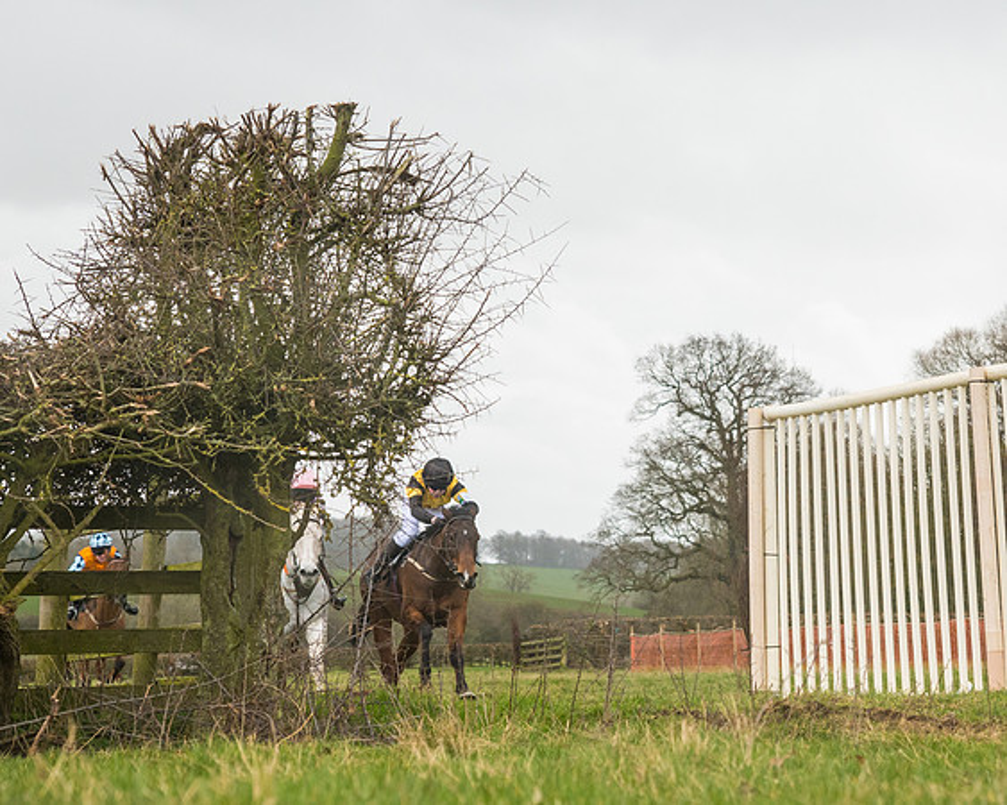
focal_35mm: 124
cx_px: 880
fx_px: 3705
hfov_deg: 15.3
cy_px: 321
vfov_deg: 12.4
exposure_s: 1/1000
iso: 1000
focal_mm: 70
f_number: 5
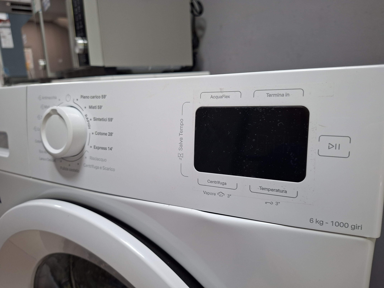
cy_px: 144
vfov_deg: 58.9
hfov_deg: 73.9
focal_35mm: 23
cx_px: 192
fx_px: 255
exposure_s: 1/50
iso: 320
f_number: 1.8
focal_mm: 5.54
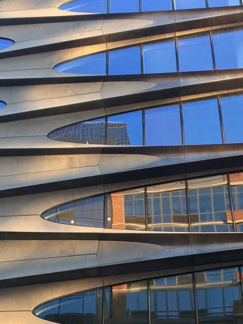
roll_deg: -5.0
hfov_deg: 18.7
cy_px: 300
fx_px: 730
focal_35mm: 78
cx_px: 40
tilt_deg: +37.5
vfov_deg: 24.2
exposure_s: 1/60
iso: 25
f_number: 2.2
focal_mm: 4.15
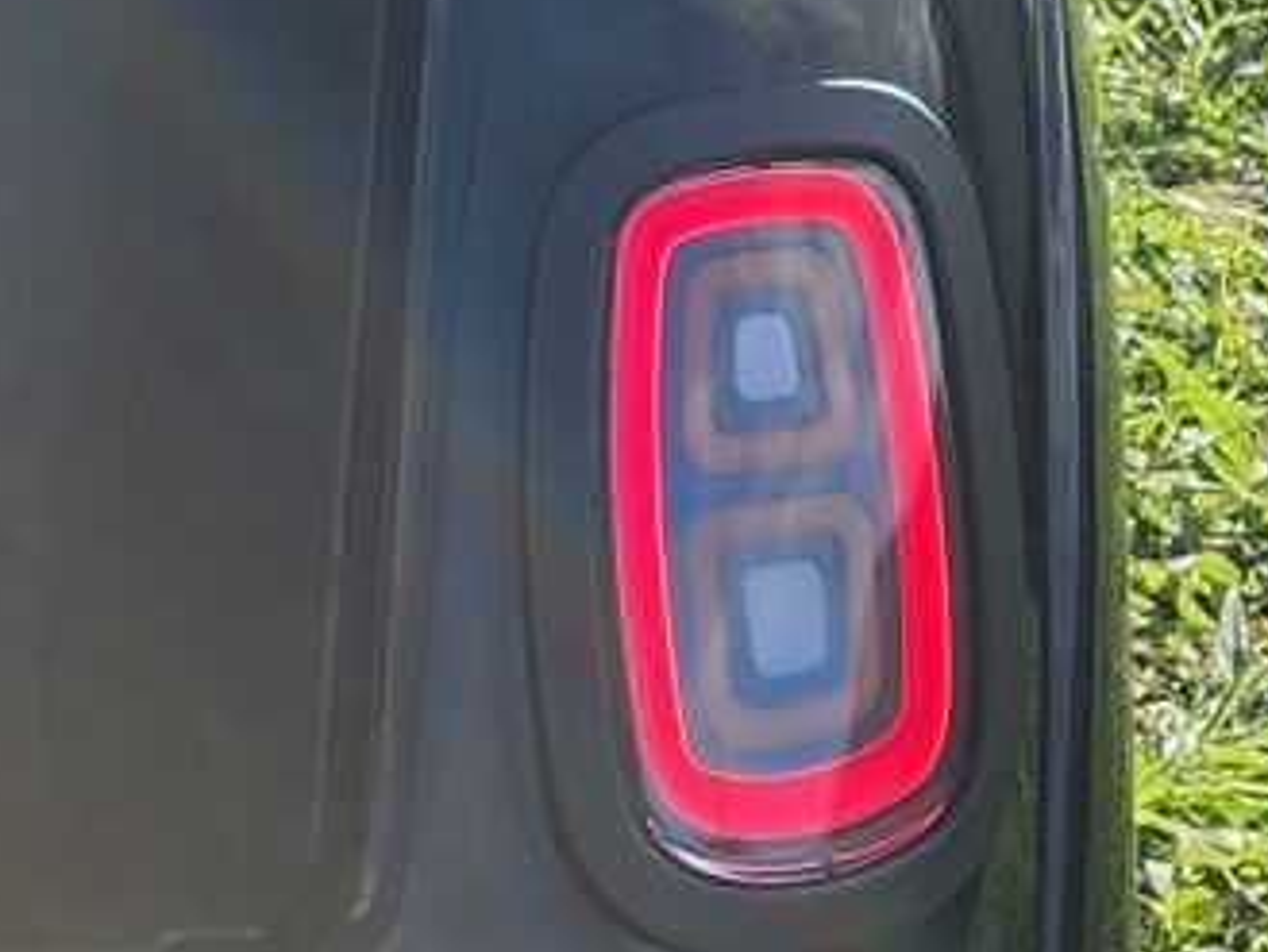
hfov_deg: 10.1
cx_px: -1326
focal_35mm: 179
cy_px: -1110
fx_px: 6559
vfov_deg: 7.8
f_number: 1.8
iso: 12
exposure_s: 1/984
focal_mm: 6.4
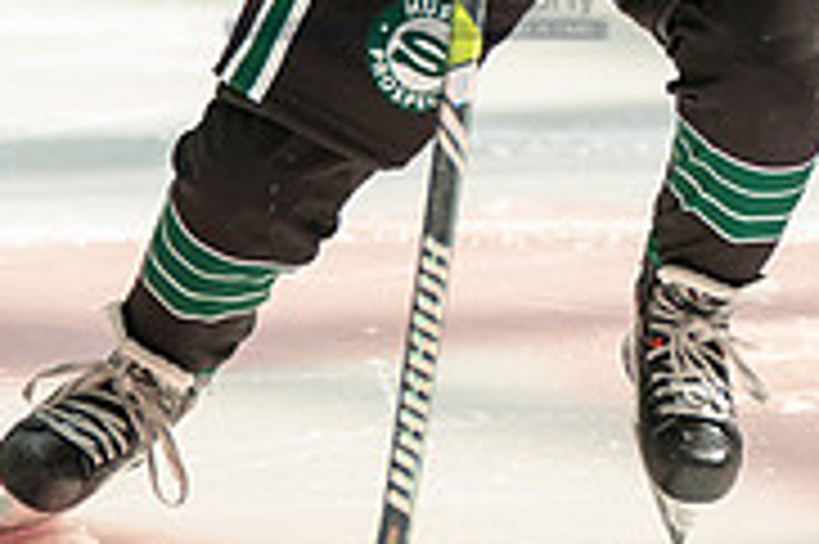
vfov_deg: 1.3
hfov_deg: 2.0
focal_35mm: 1053
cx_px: 859
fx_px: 23934
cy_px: -29
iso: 1600
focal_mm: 247
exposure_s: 1/2500
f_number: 3.5
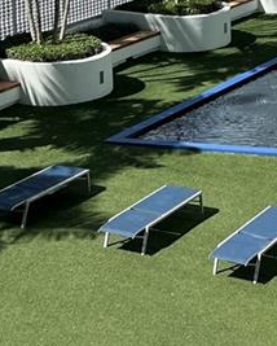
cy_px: -10
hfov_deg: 13.1
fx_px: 1167
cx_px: 361
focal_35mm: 114
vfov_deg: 16.5
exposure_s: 1/5882
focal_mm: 5.7
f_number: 1.5
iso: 50
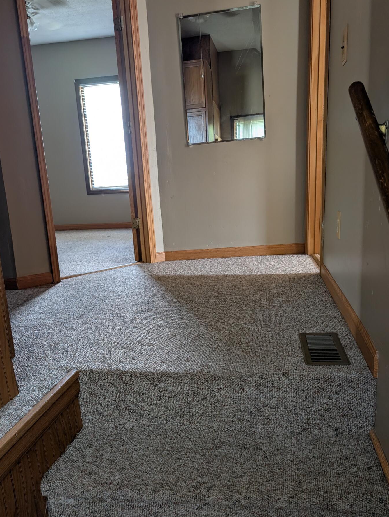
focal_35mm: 27
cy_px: 279
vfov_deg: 65.2
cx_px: 204
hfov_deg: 51.4
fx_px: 404
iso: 191
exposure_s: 1/60.3
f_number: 1.68
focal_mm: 6.9
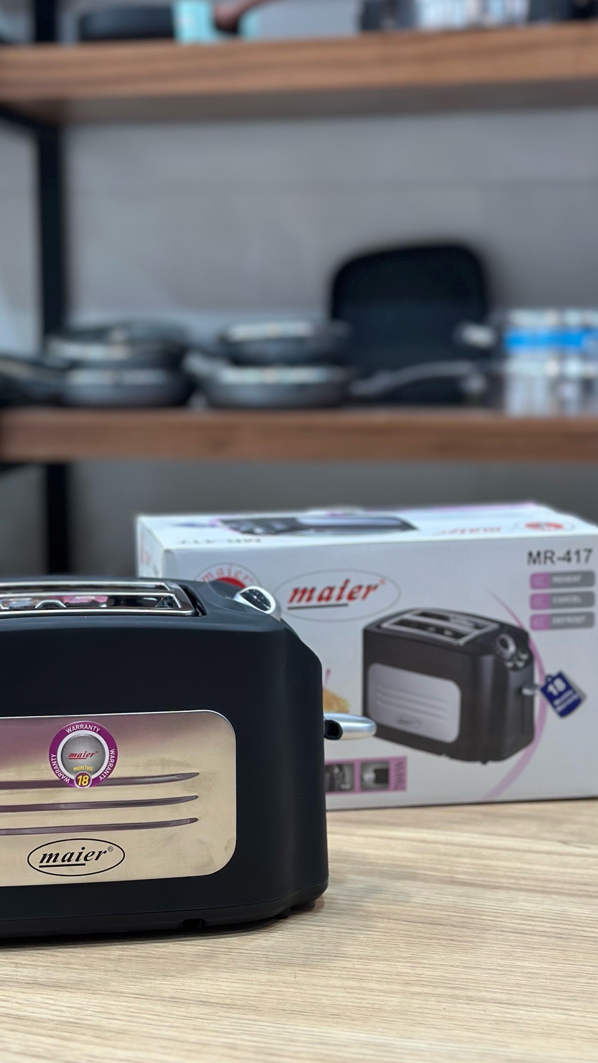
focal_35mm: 57
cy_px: 536
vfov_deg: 36.6
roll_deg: +1.1
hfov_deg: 21.0
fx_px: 1607
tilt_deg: -7.9
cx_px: 215
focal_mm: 6.86
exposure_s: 1/100
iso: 100
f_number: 1.78
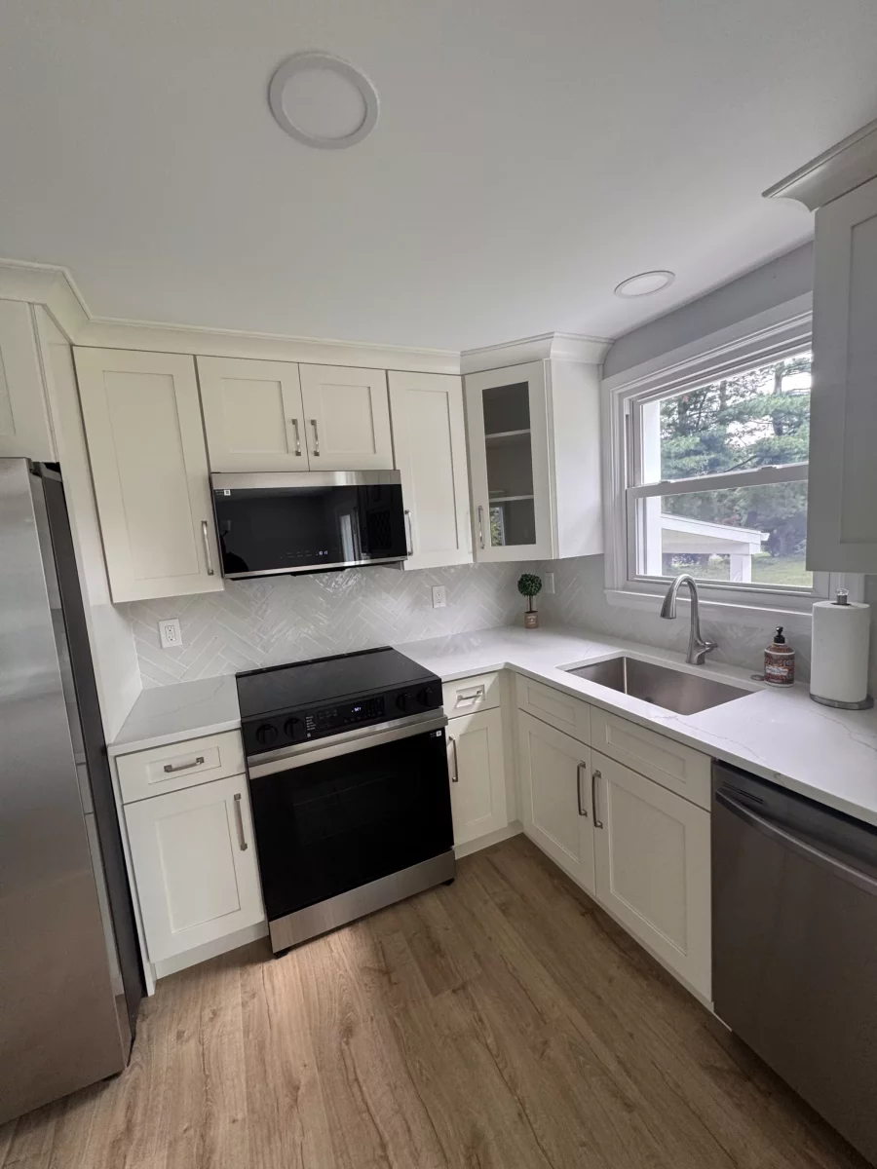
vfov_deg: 102.1
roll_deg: +2.7
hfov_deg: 85.7
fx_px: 473
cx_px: 438
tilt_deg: -8.0
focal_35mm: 14
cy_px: 584
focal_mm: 2.22
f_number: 2.2
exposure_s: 1/99
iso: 125
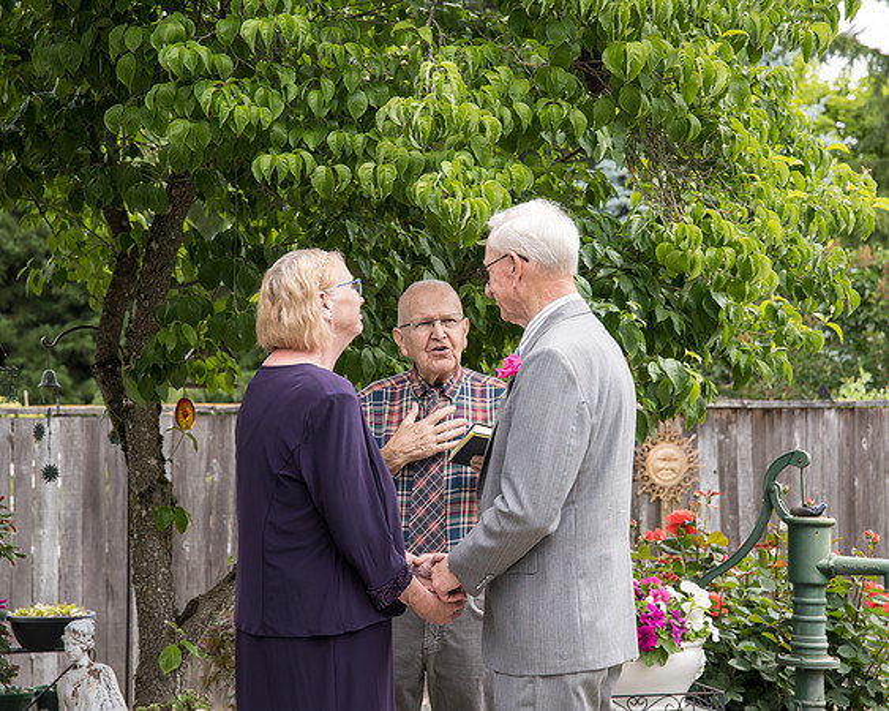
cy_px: 356
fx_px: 2073
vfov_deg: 19.4
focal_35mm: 79
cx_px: 444
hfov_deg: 24.2
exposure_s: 1/500
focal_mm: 70
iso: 400
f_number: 5
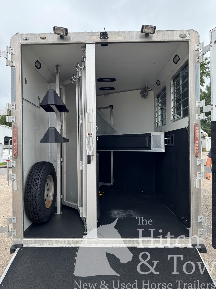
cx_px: 108
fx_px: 200
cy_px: 144
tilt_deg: -1.3
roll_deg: +1.6
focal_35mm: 24
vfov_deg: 71.6
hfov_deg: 56.8
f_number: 1.78
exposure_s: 1/1311
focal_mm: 6.76
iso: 80
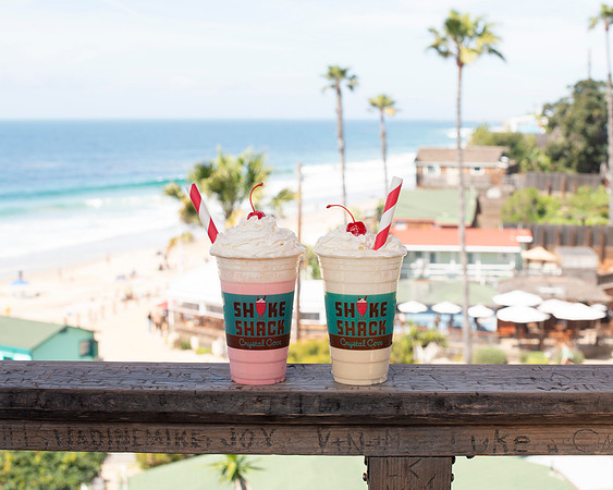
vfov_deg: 27.0
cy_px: 245
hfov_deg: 33.4
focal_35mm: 56
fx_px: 1022
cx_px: 299
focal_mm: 50
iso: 200
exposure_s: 1/200
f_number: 8
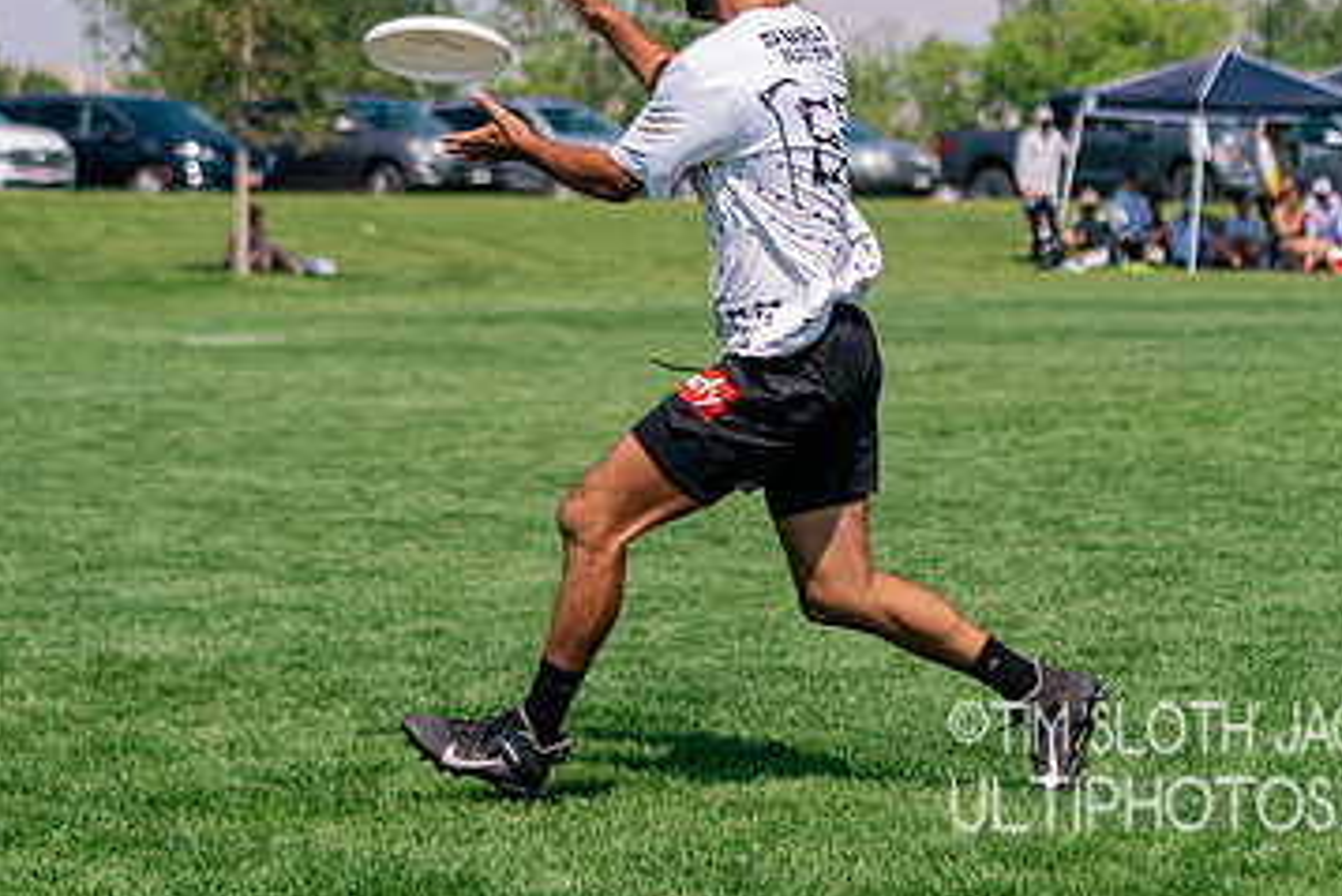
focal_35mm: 160
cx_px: 750
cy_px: 235
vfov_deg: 8.6
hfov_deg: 12.8
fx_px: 5967
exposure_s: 1/16000
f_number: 2.8
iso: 640
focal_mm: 70
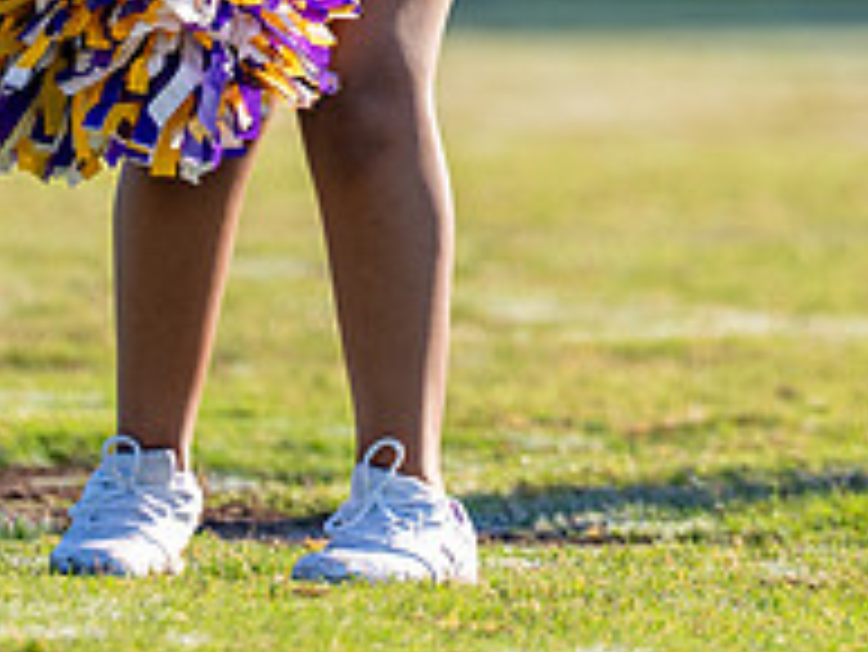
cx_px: 517
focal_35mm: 665
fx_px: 16685
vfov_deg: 2.2
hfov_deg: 3.0
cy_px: -334
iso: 400
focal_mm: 165
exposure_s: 1/2000
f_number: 2.8
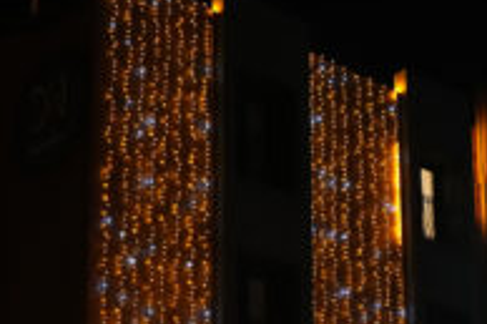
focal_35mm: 95
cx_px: 402
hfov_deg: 21.2
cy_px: 364
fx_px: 1284
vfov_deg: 14.0
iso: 3200
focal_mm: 24
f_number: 2.8
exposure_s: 1/60
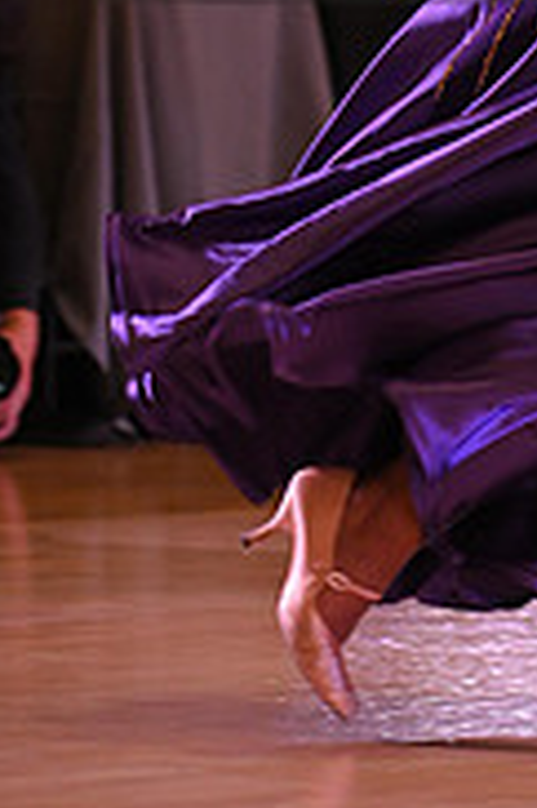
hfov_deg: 3.0
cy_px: -142
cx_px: 708
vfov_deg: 4.4
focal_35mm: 463
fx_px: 10379
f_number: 5
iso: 1600
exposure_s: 1/250
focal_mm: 145
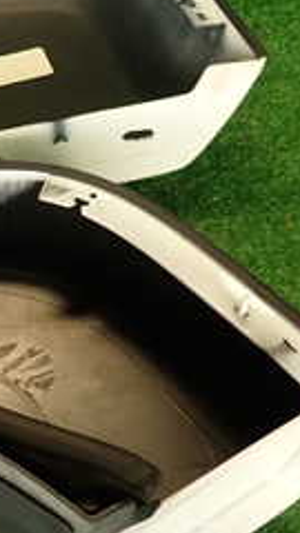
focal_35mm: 68
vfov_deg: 31.0
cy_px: 269
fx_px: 962
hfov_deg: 15.5
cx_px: -222
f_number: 2
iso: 200
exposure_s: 1/60
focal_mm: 4.5
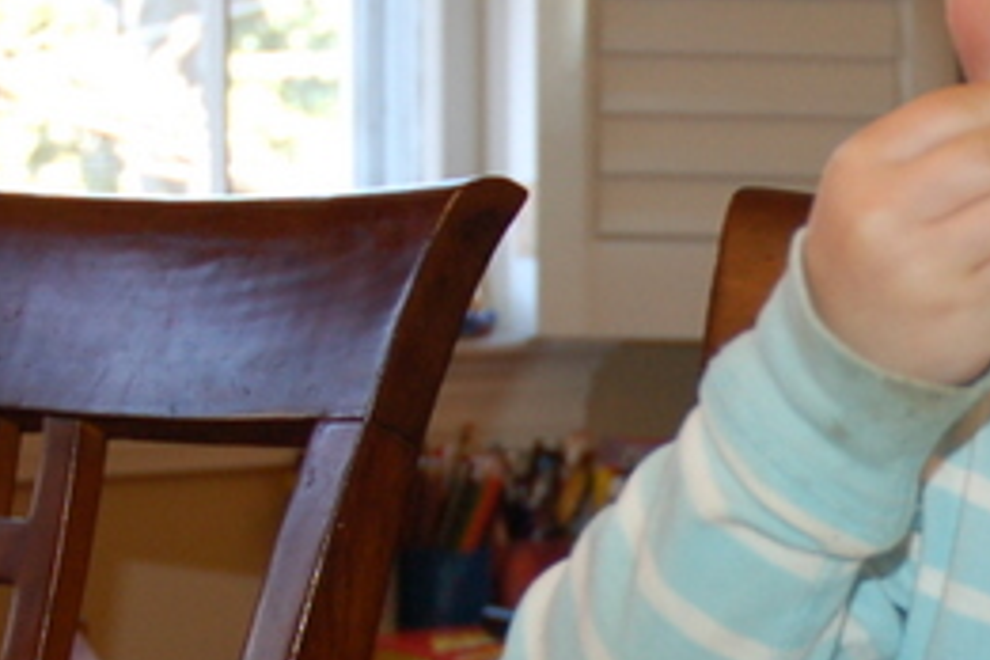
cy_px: 673
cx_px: 1119
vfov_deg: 9.3
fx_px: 4041
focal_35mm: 147
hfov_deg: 13.6
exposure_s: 1/60
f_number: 3.8
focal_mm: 25
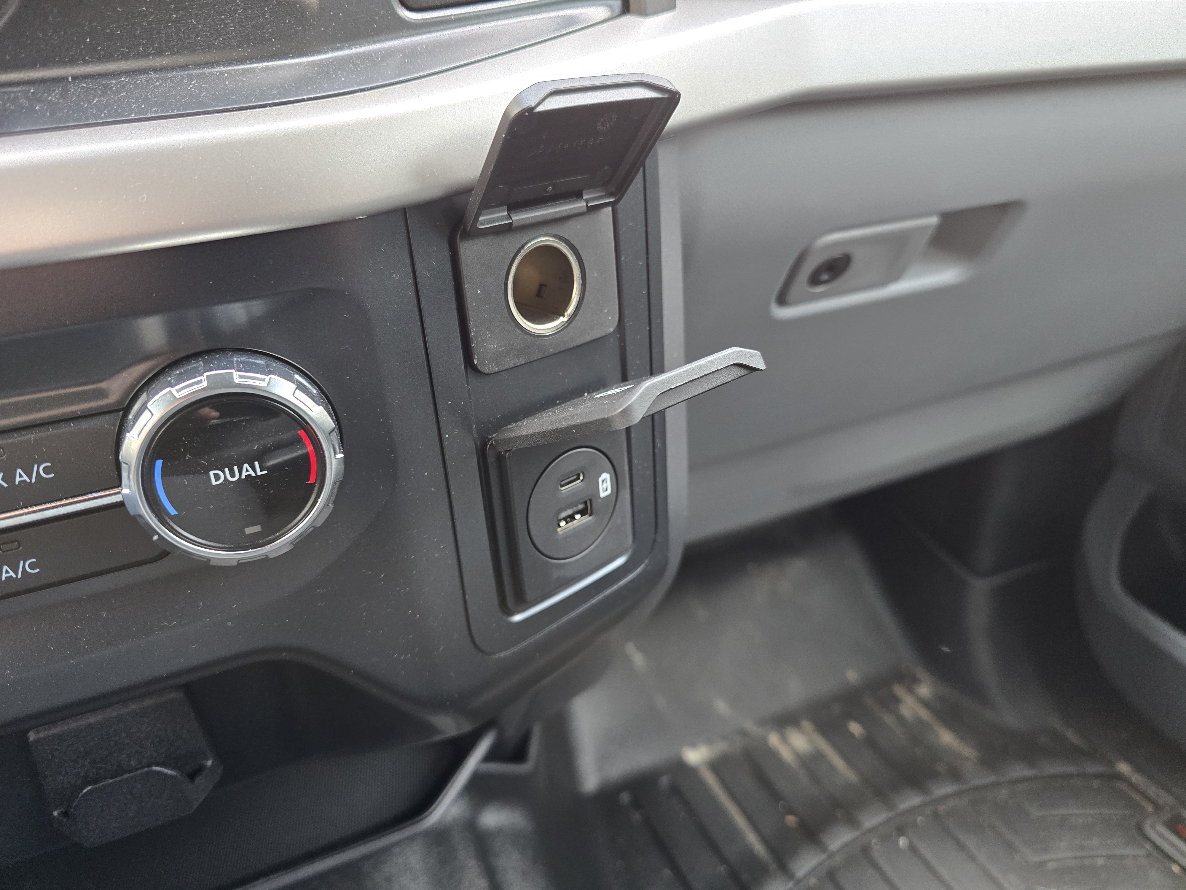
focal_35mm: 23
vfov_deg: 58.9
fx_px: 788
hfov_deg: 73.9
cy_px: 445
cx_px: 593
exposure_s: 1/120
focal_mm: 6.3
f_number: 1.7
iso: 500
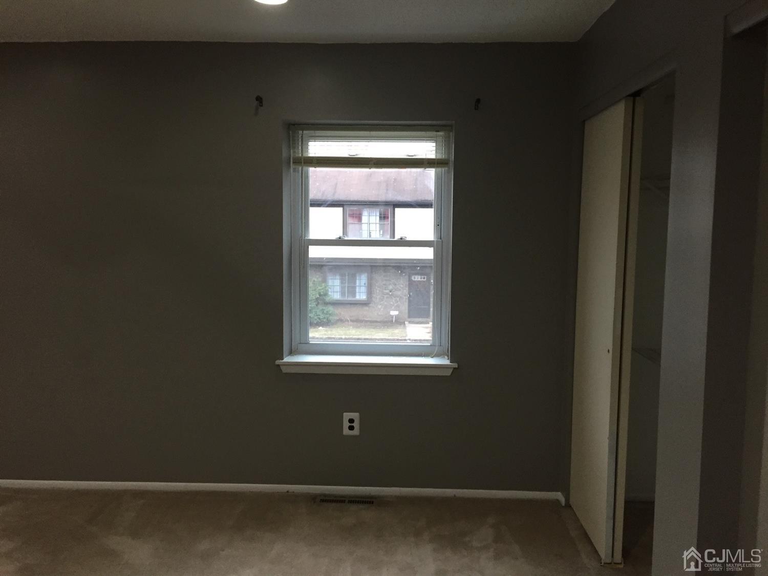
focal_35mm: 29
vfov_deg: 48.2
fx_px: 643
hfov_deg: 61.7
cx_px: 384
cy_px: 288
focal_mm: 4.15
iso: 160
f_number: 2.2
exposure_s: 1/30
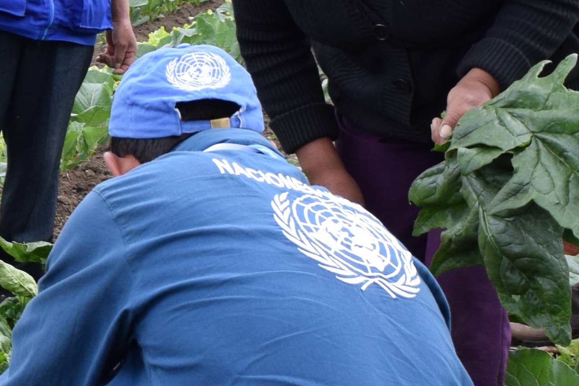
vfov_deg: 9.6
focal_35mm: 142
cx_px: -165
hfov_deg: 13.9
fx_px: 2283
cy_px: 109
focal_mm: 20
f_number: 8
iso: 400
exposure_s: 1/250
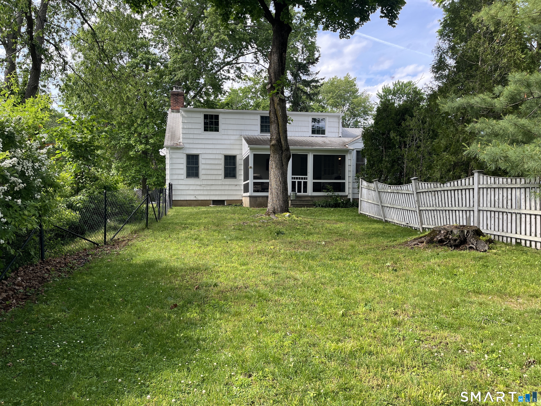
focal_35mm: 26
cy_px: 203
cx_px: 270
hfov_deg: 67.3
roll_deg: -0.4
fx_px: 406
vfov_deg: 53.1
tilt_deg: -0.2
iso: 50
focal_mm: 5.1
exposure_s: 1/563
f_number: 1.6
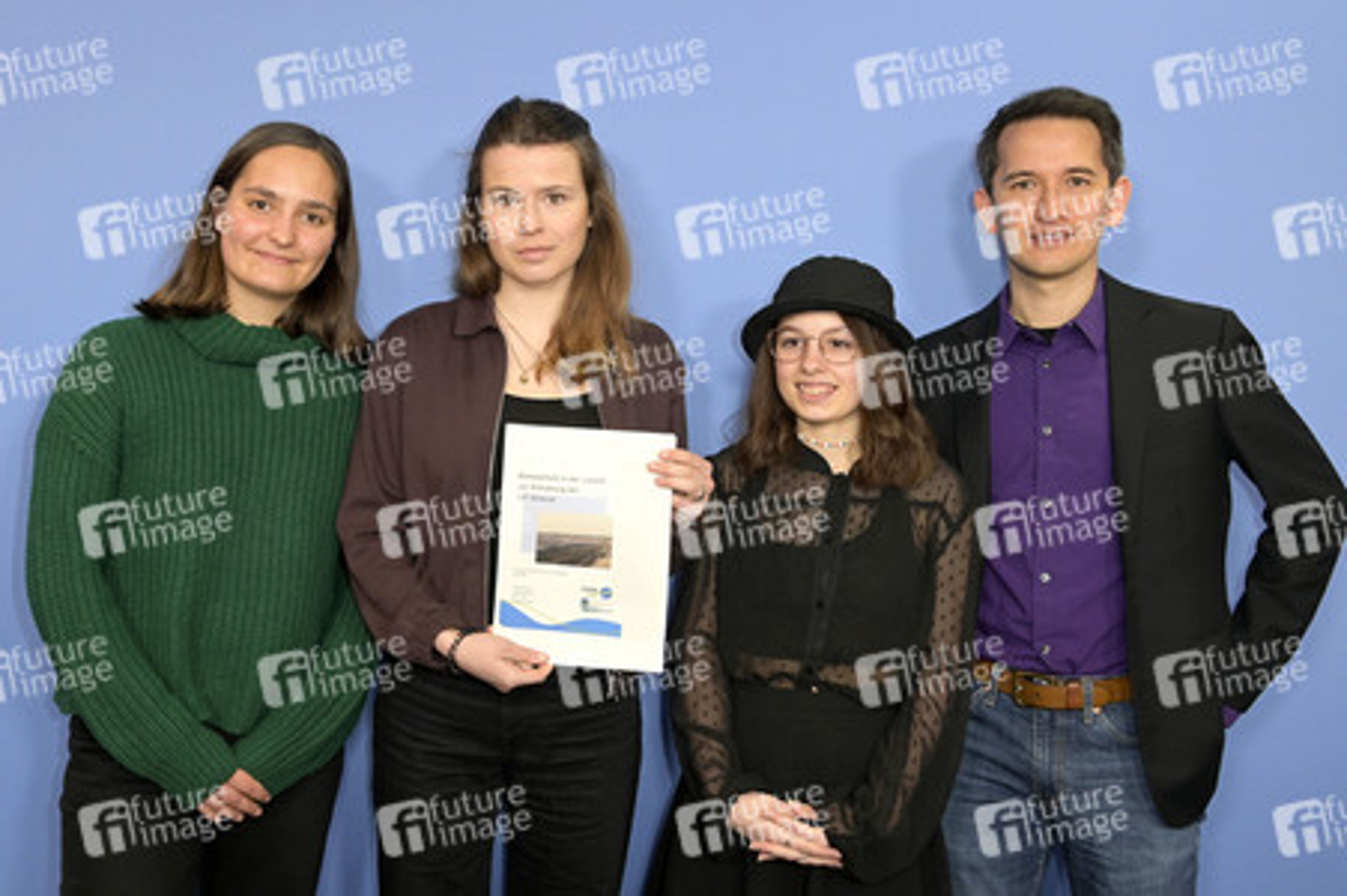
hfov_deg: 54.5
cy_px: 448
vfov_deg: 37.8
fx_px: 1309
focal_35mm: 35
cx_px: 674
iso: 4000
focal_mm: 35
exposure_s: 1/250
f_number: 6.3
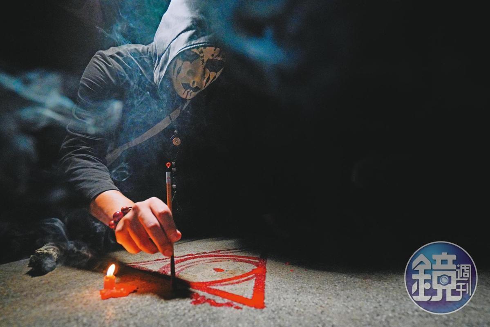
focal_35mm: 19
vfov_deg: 64.6
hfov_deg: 86.9
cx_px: 245
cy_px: 164
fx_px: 259
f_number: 4
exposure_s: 1/640
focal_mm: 19
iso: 4000
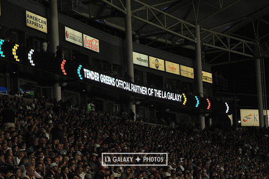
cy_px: 90
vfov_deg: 11.0
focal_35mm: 125
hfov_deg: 16.4
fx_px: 933
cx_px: 134
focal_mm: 125
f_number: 10
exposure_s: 1/400
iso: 3200
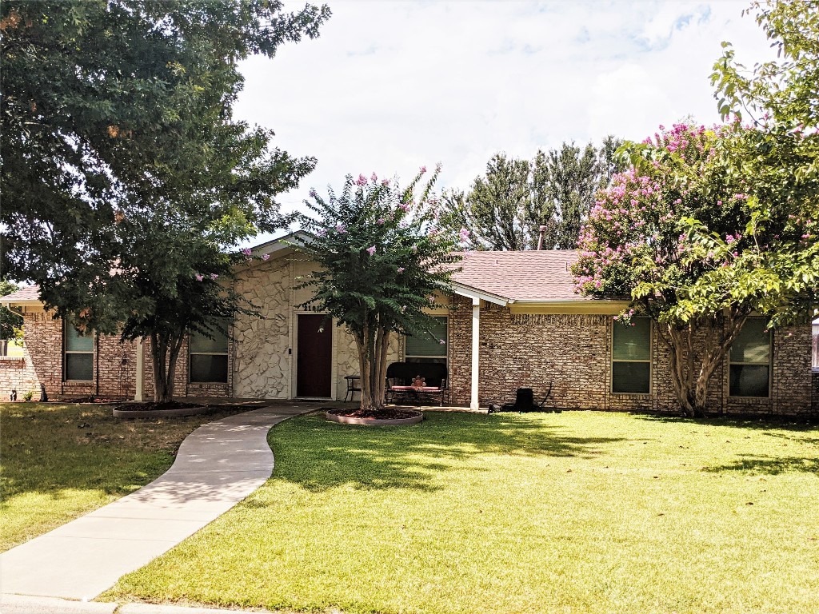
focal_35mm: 27
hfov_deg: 65.3
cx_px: 410
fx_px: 639
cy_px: 307
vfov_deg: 51.4
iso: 83
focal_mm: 4.38
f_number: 1.73
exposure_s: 1/5882
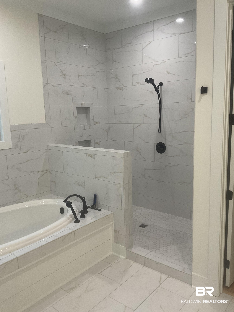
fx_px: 261
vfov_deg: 61.7
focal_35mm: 29
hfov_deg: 48.2
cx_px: 117
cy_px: 156
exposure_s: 1/60
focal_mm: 3
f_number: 1.8
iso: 50
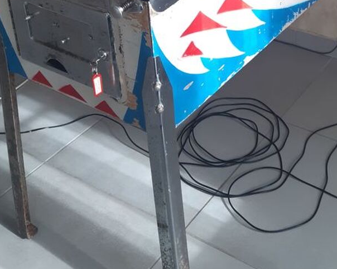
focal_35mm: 56
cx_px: 255
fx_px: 558
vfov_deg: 24.7
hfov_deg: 32.9
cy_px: -47
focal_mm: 3.92
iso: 64
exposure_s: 1/100
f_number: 1.7
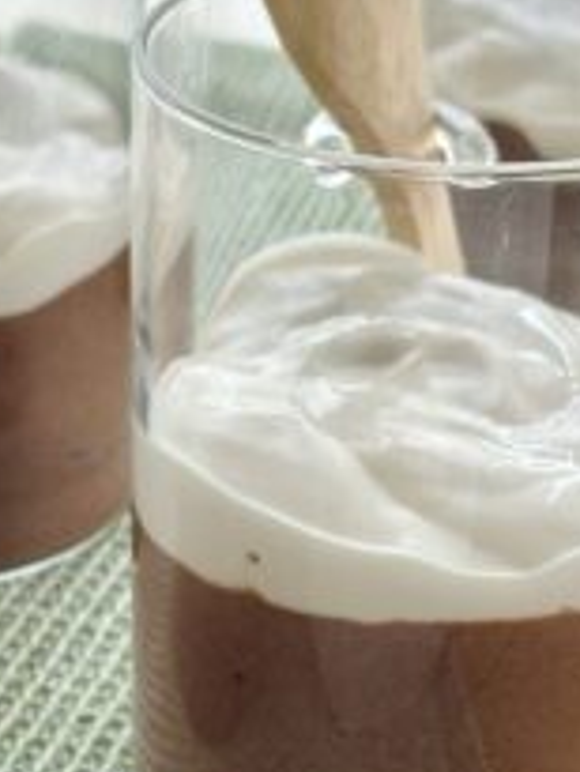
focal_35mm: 117
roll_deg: -2.3
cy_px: 625
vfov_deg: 16.7
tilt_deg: -33.7
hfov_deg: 12.6
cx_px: 104
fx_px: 2611
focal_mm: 6.86
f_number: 1.78
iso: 100
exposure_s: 1/121
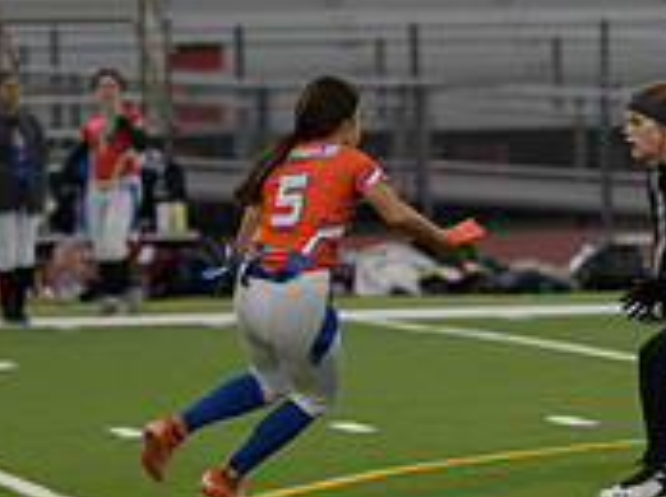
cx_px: 639
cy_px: 212
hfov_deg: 5.5
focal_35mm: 360
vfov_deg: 4.1
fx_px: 6917
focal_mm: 112
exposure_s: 1/200
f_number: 2.8
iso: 180
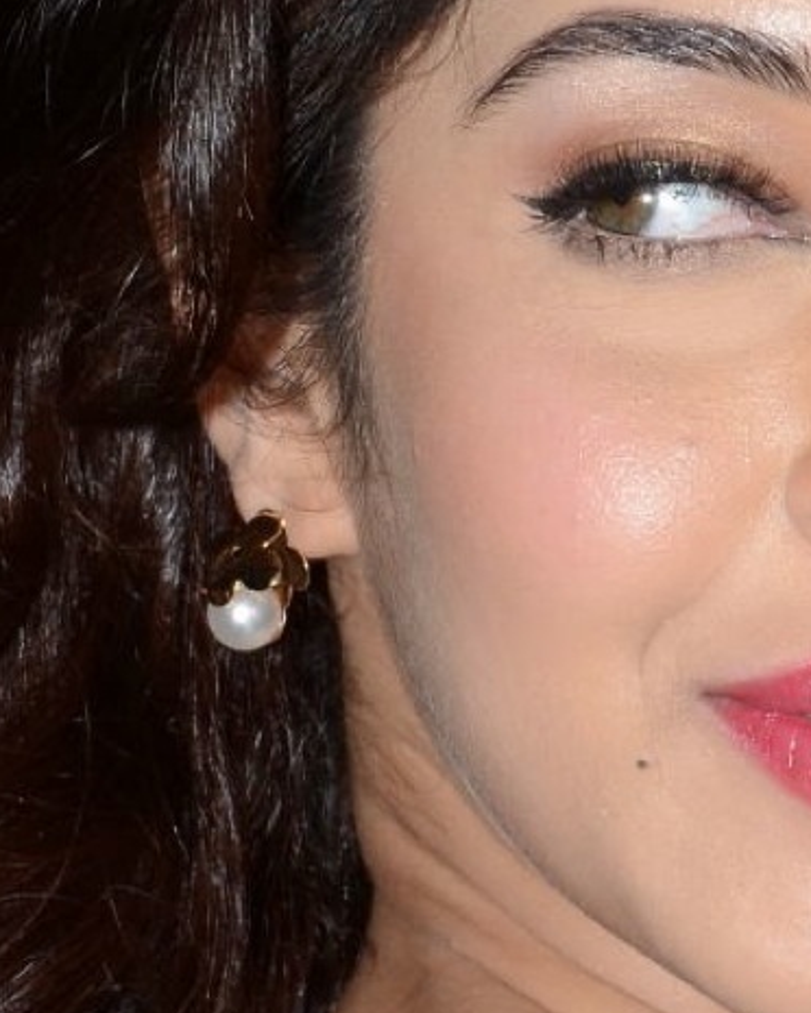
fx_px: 14792
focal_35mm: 493
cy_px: 820
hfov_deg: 3.1
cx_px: 833
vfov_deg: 3.9
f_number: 10
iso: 200
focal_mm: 90
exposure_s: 1/125
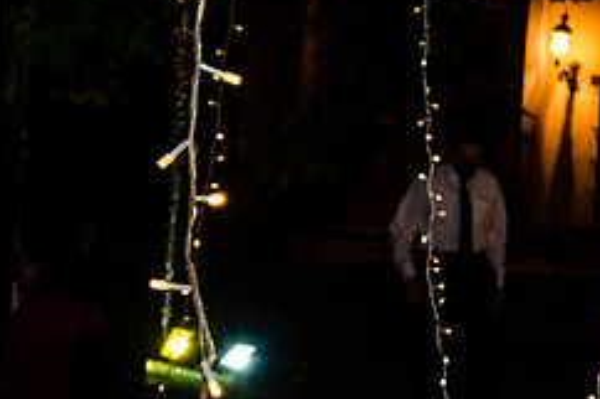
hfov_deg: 17.2
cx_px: 669
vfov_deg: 11.9
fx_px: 1915
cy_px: 207
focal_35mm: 115
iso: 2000
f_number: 8
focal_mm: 48
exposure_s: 1/100
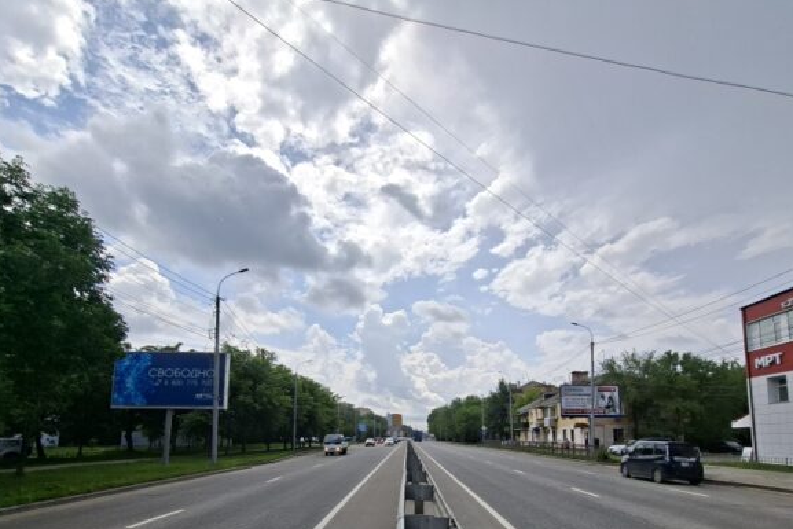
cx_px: 412
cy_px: 392
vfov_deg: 63.8
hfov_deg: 89.9
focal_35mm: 18
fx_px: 397
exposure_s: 1/2294
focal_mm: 1.74
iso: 40
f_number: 2.2
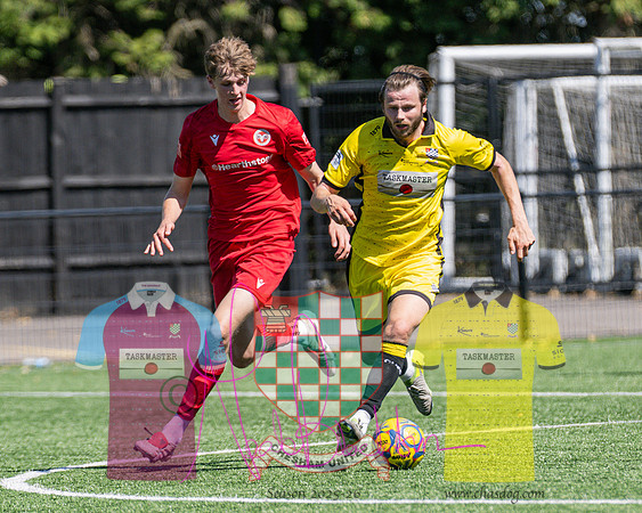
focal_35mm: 533
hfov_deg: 3.6
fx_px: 10119
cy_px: 246
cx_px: 377
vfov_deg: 2.9
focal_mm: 250
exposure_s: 1/3200
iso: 320
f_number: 4
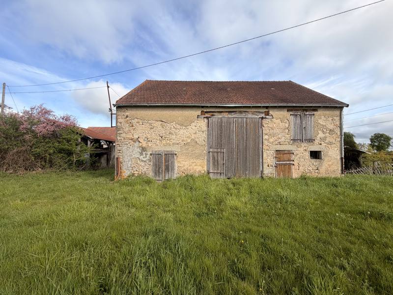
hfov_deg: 102.1
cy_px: 148
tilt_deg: +1.9
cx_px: 196
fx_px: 159
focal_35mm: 14
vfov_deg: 85.7
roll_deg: -0.2
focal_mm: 2.22
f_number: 2.2
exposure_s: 1/770
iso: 25
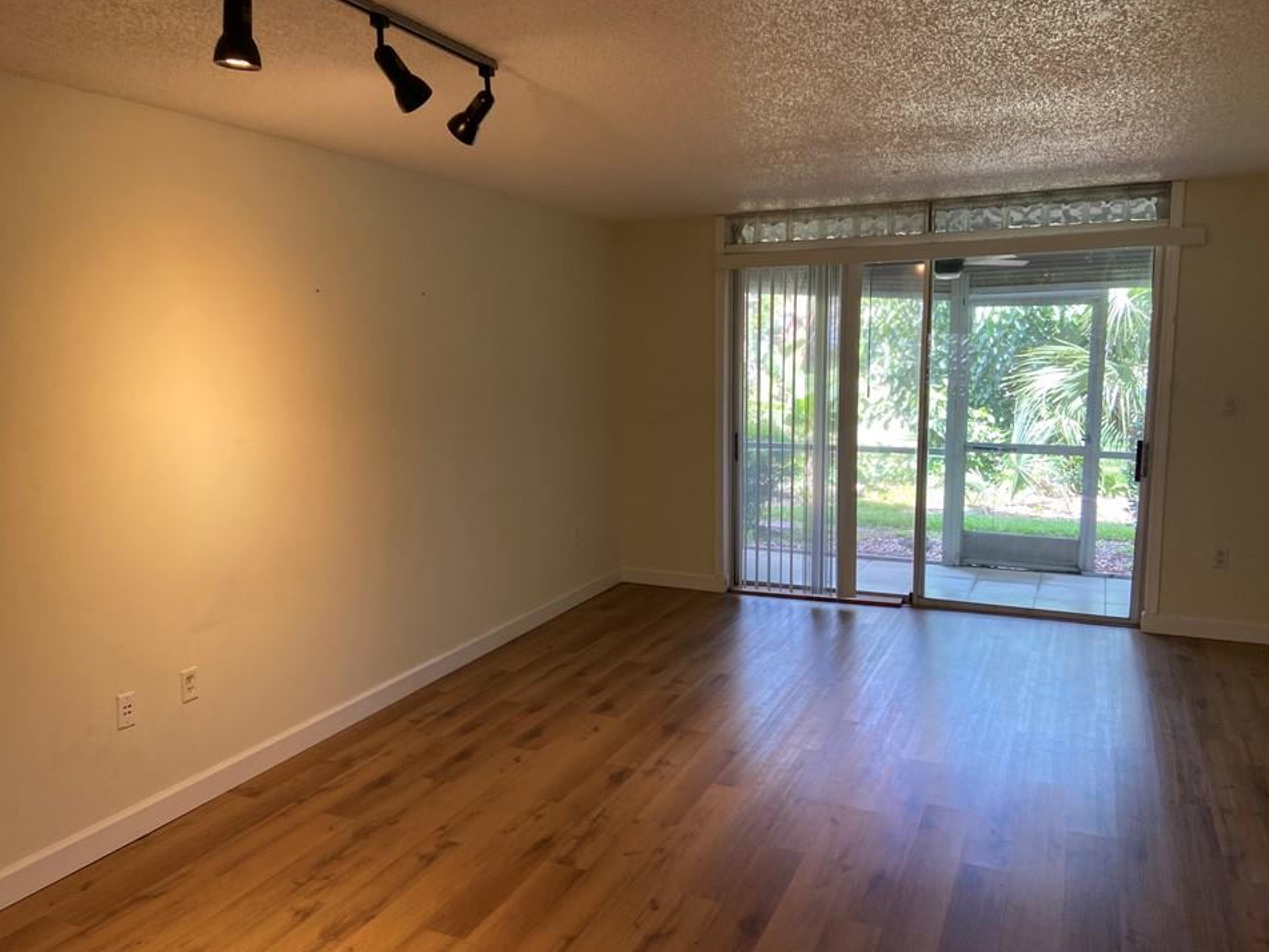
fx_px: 1026
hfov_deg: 63.4
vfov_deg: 49.7
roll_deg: +1.4
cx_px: 615
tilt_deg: -9.4
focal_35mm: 28
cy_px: 485
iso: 80
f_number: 1.8
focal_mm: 4.25
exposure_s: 1/60
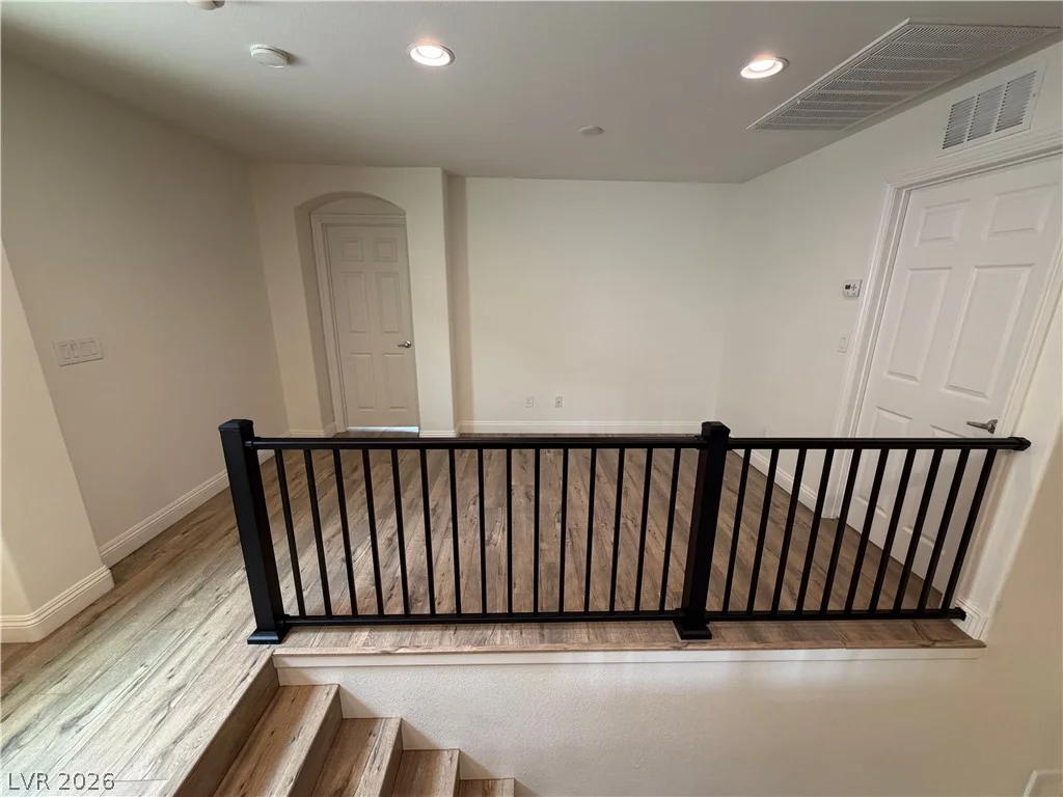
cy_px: 398
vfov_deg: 85.7
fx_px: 430
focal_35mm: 14
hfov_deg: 102.1
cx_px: 532
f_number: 2.2
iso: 320
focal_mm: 2.22
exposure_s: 1/120
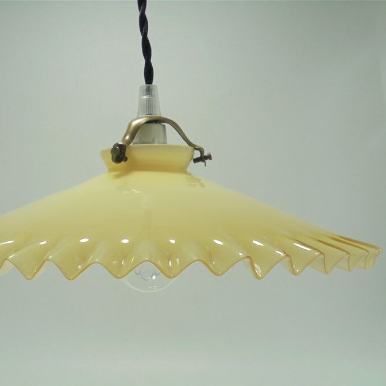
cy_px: 193
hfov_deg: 37.3
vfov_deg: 37.6
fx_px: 568
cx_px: 141
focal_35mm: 45
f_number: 4.2
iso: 100
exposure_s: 1/80
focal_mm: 6.9
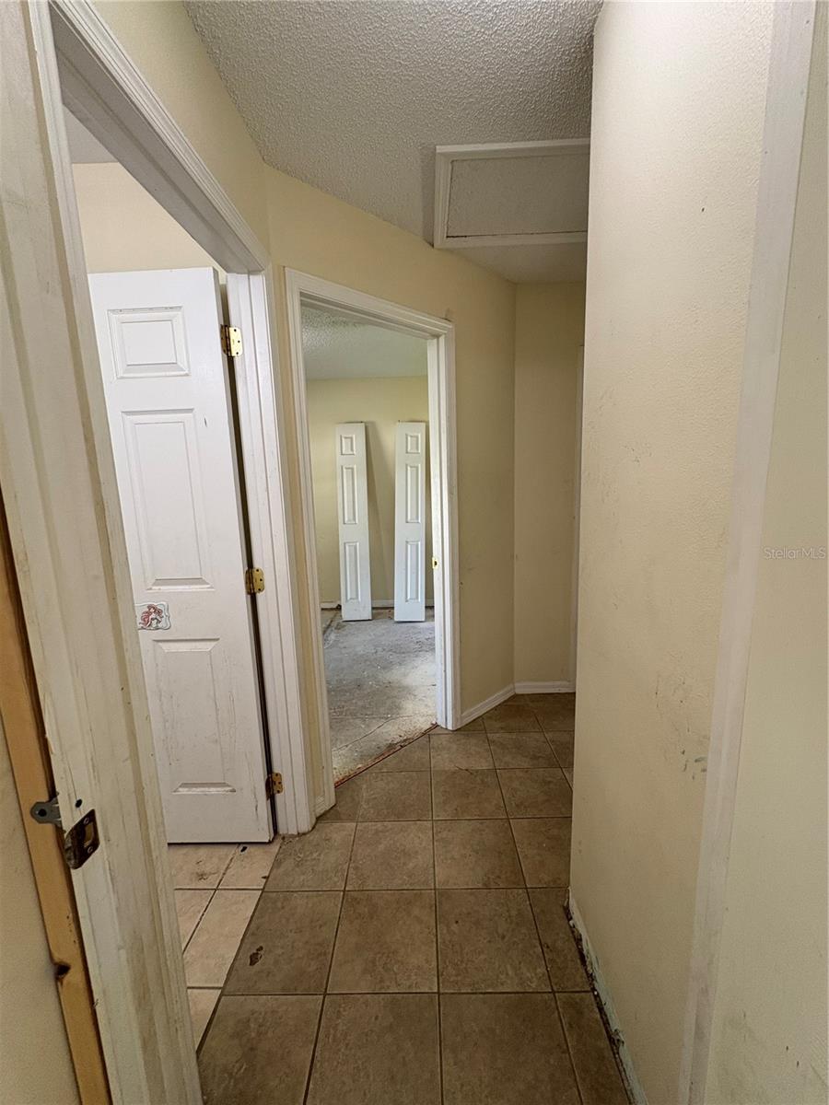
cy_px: 552
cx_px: 414
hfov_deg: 85.7
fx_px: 447
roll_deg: +1.1
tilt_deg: -7.8
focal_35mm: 14
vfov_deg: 102.1
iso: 125
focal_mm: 2.22
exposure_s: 1/60
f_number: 2.2
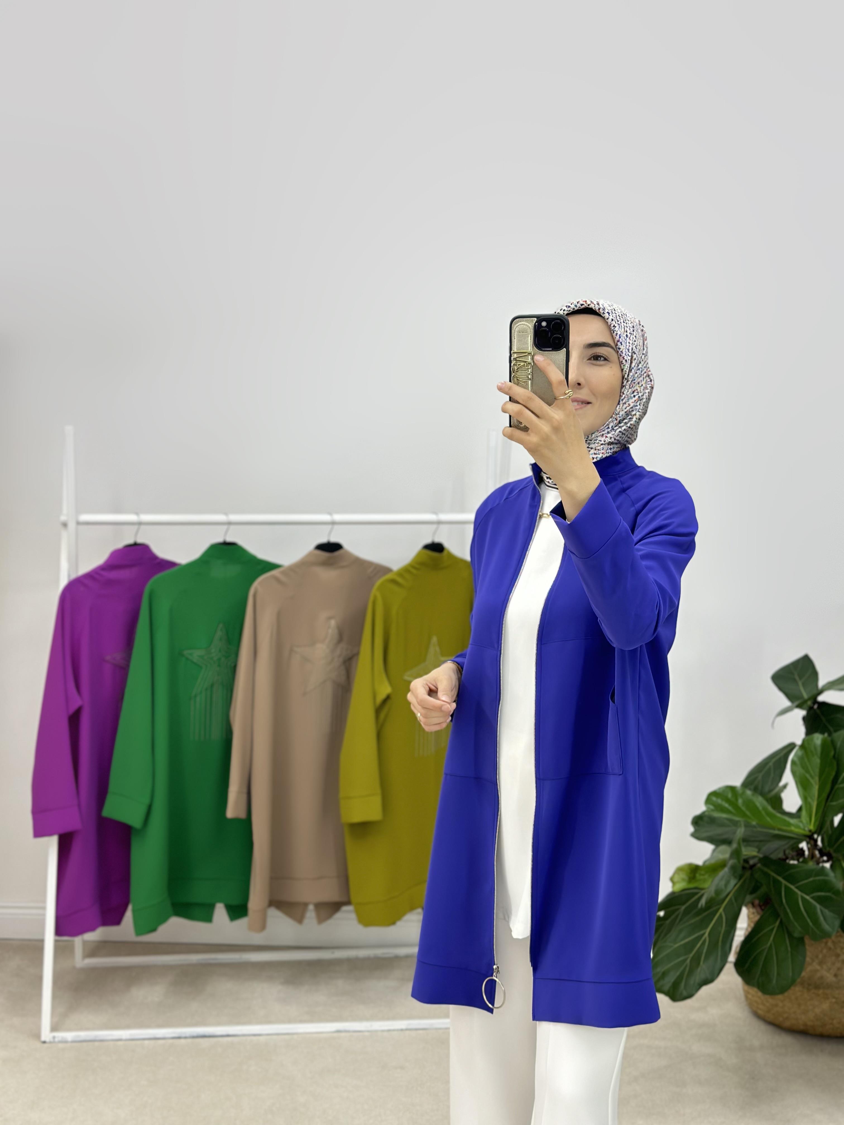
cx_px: 422
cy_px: 562
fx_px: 1560
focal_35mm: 48
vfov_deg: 39.7
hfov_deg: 30.3
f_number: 1.78
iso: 64
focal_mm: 6.86
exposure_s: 1/156
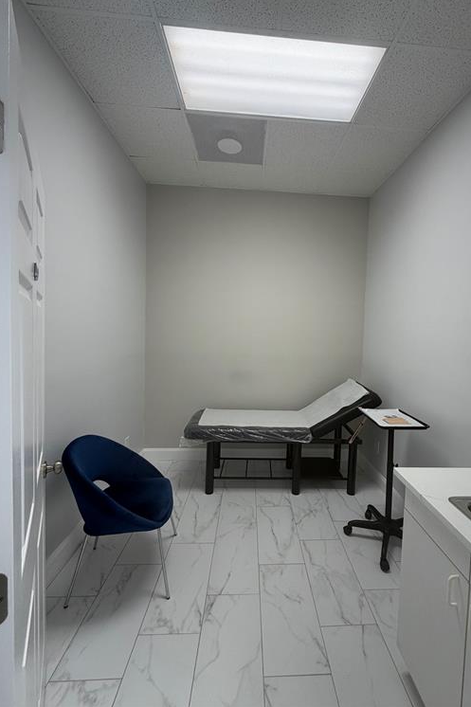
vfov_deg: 100.4
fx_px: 294
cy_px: 345
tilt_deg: -3.6
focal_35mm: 15
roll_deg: -1.5
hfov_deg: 76.9
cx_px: 267
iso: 100
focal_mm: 2.22
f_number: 2.2
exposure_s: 1/120
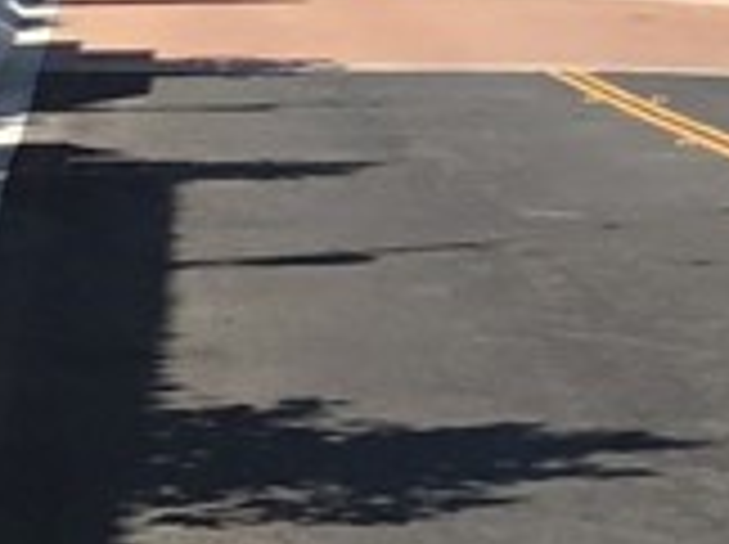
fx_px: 4122
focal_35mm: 196
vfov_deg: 7.5
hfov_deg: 10.0
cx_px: 783
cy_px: 18
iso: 25
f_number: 2.4
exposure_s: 1/1664
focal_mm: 3.3
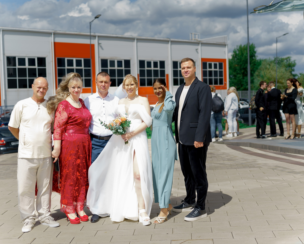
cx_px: 149
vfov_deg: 30.8
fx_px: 441
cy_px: 122
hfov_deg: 38.0
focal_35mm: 49
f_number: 2.2
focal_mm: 43
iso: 50
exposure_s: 1/1250
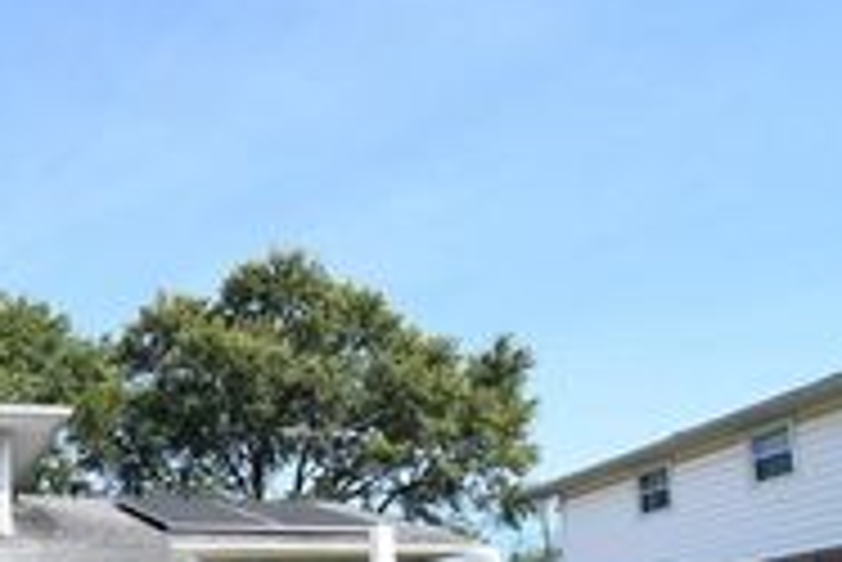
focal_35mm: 40
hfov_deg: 40.0
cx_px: -68
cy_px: 578
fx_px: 936
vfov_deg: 30.8
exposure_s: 1/160
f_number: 7.1
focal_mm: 10
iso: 100
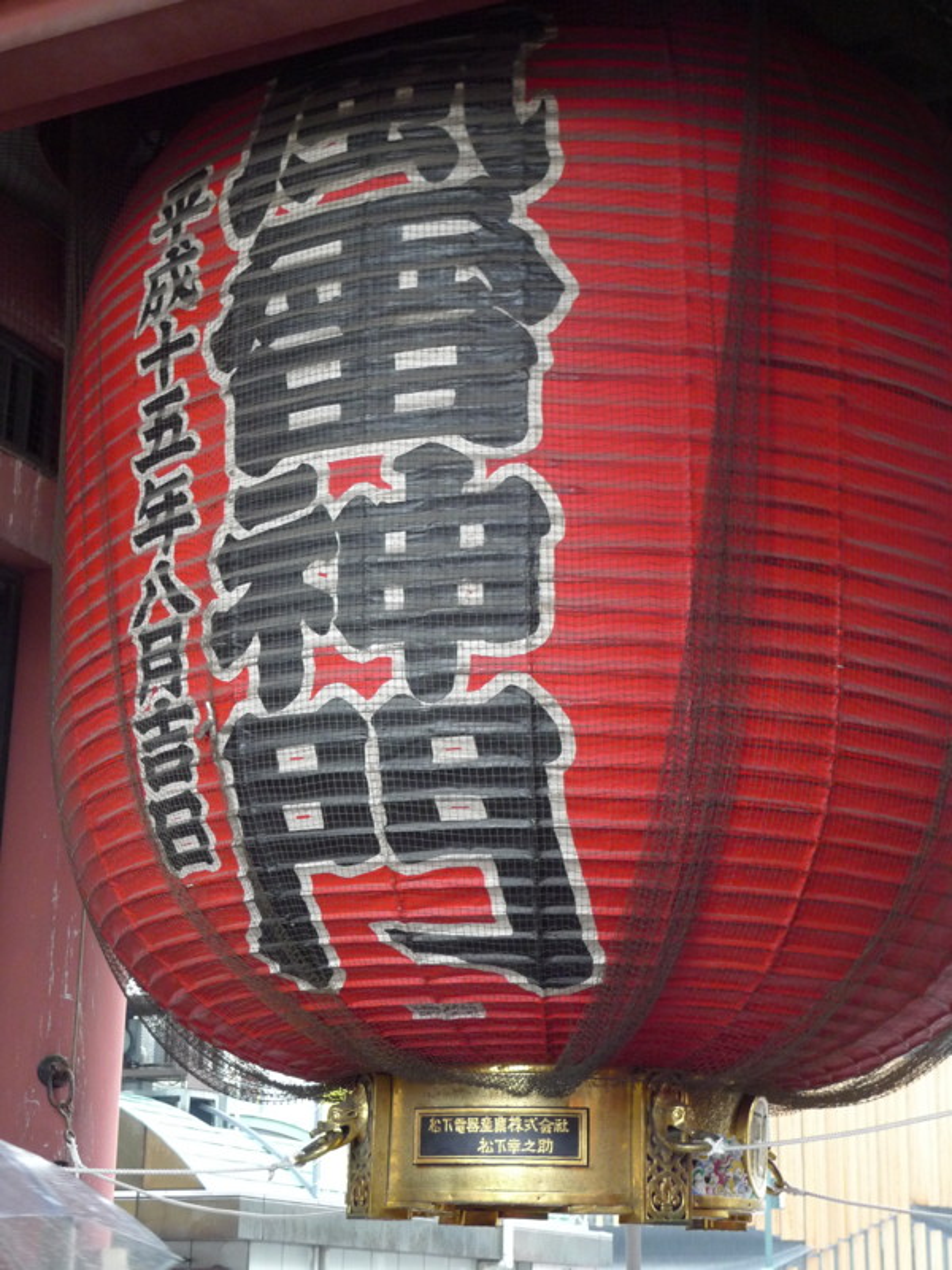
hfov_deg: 24.4
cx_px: 476
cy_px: 635
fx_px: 2200
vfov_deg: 32.2
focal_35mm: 60
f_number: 2.8
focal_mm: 12.8
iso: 400
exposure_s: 1/80
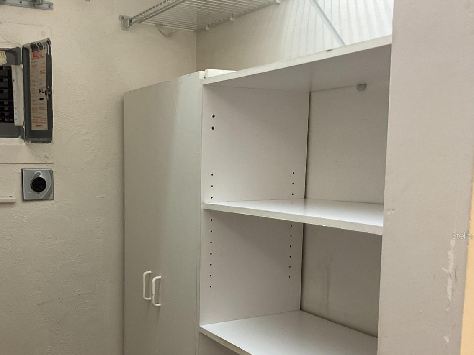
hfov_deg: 45.1
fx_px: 561
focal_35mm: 41
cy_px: 235
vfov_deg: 34.8
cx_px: 157
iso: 125
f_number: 1.8
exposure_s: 1/60
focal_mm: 3
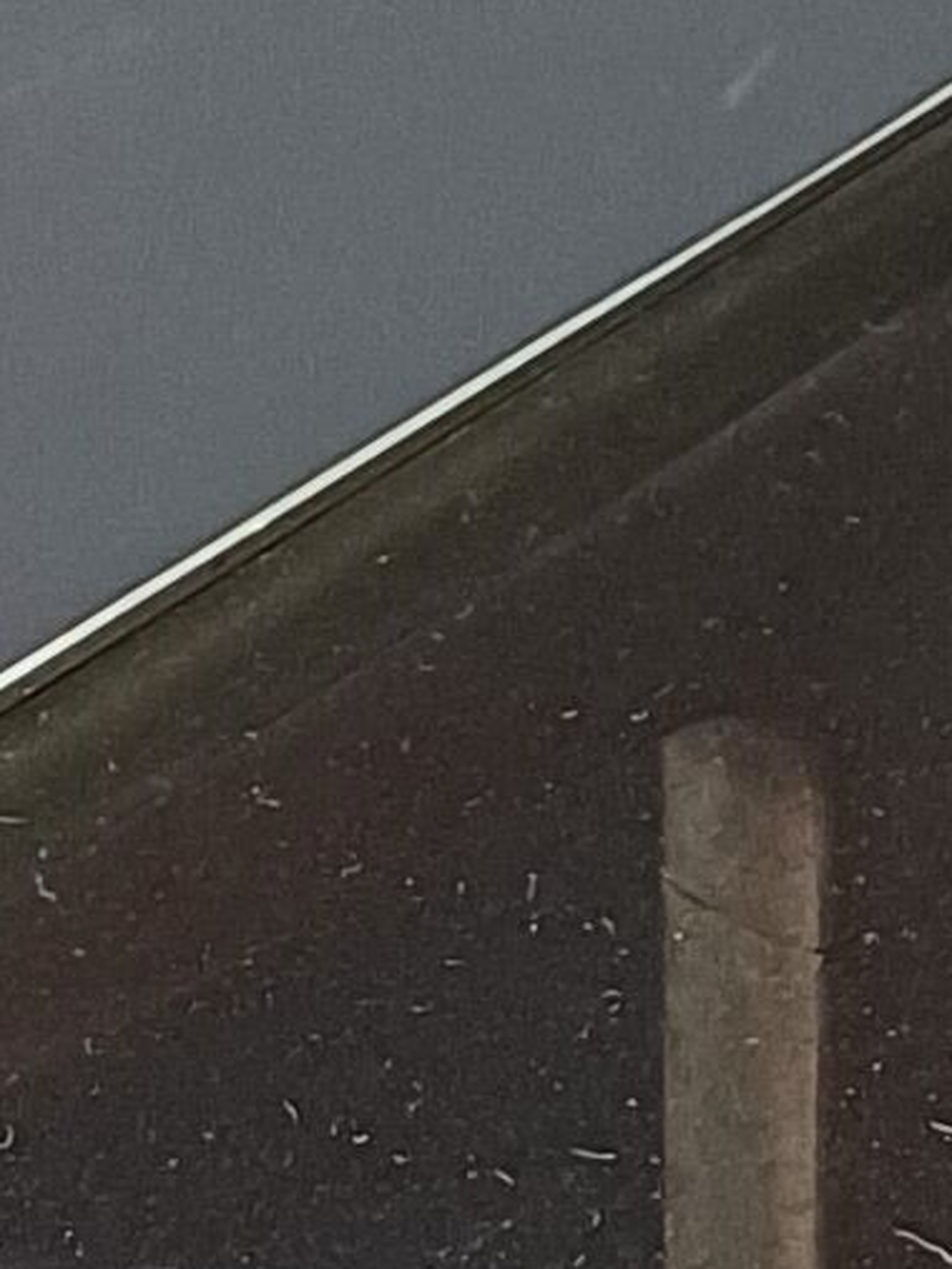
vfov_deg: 9.8
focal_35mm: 198
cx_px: 789
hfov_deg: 7.5
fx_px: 7257
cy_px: 1701
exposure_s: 1/25
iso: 500
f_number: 1.8
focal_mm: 4.65
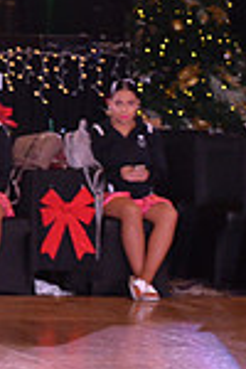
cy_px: 277
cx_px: -453
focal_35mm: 270
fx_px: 2767
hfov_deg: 4.9
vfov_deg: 7.6
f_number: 6.3
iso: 2000
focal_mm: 70
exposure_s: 1/250
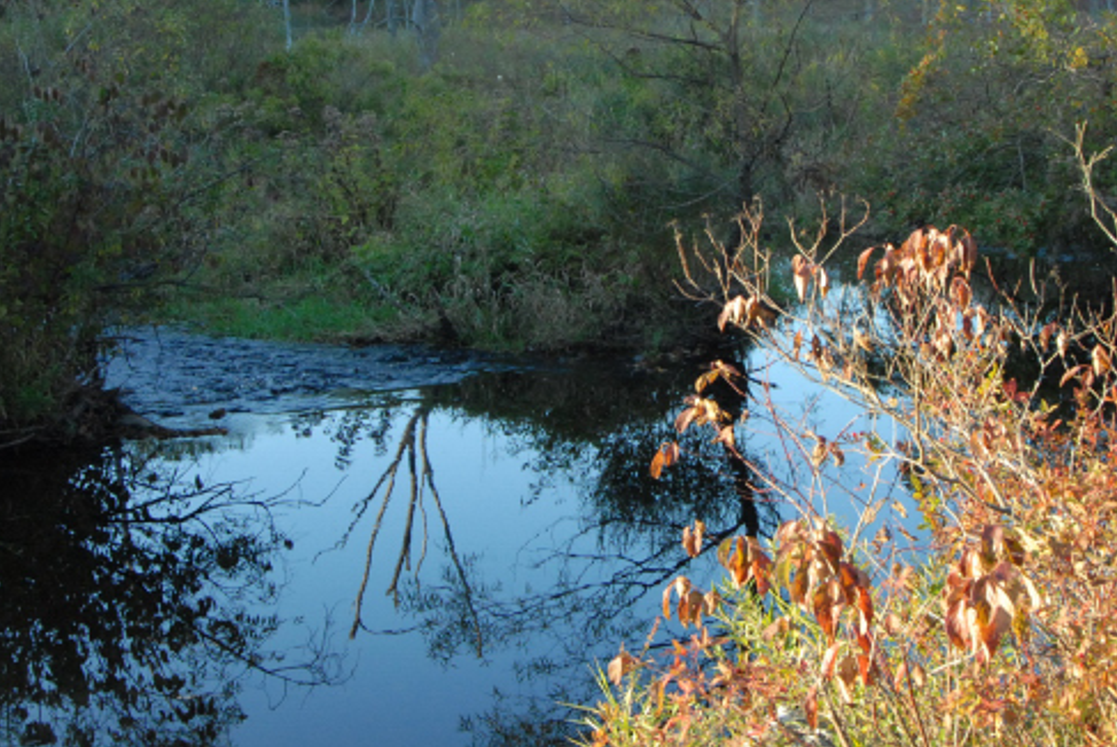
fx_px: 2143
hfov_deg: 29.1
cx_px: 663
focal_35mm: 69
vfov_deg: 19.7
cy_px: 231
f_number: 7.1
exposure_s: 1/180
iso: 800
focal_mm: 28
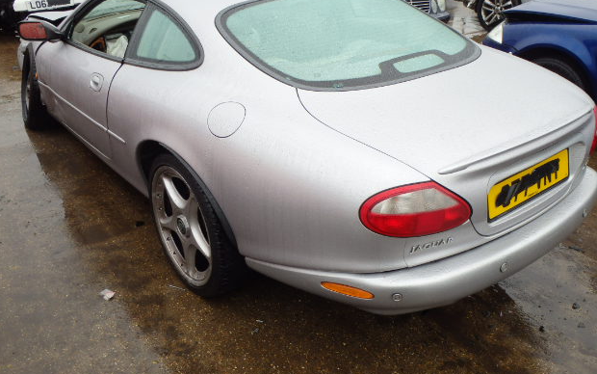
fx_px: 570
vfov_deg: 36.3
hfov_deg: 55.3
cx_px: 305
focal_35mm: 35
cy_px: 172
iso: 160
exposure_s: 1/60
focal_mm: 5.7
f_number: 4.2
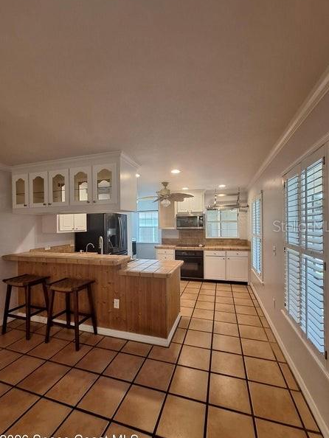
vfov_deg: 102.0
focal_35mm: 14
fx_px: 177
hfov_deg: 85.7
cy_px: 226
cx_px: 165
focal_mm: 1.74
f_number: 2.2
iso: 125
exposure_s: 1/40
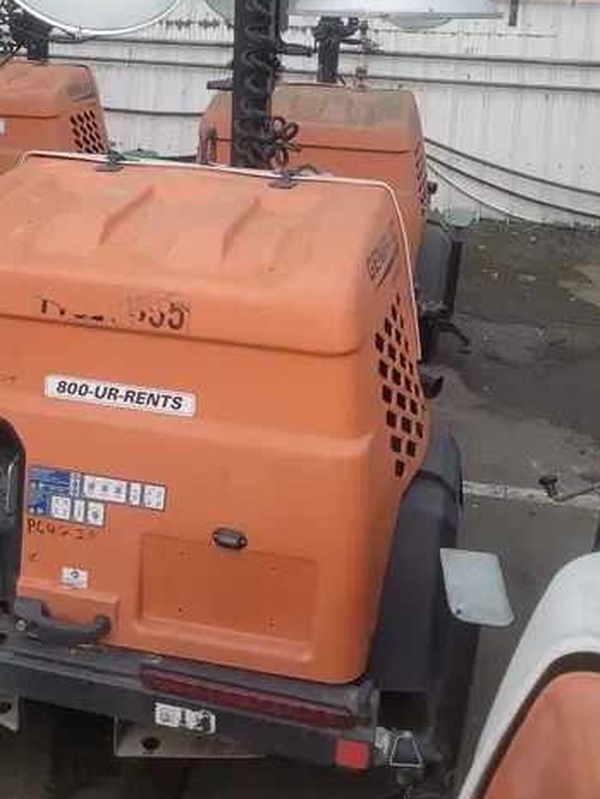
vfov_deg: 44.7
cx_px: 239
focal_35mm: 41
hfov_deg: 35.0
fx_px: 947
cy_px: 229
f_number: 1.8
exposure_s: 1/120
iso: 160
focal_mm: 5.4
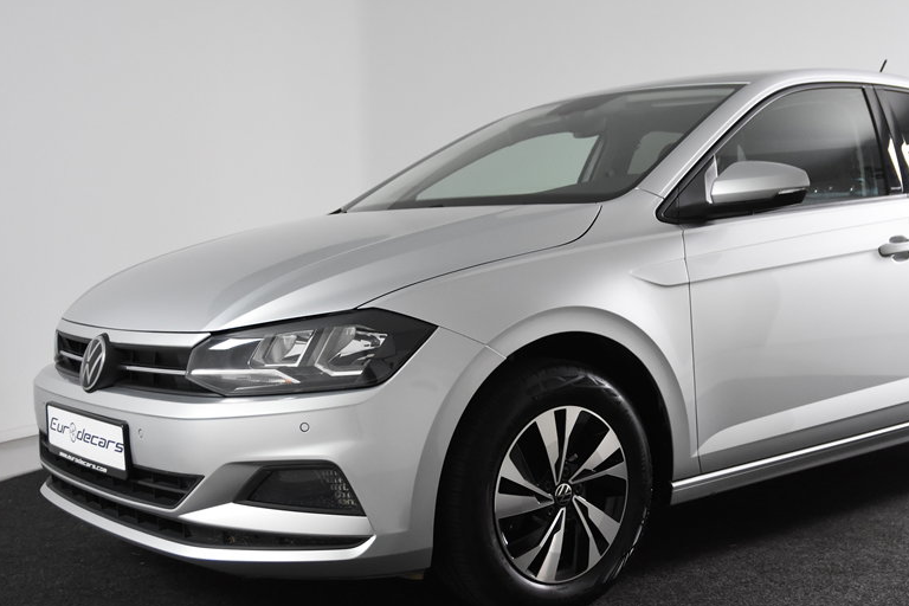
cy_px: 364
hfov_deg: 41.0
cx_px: 537
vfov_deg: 28.0
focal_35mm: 48
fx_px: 1212
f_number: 4
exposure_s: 1/60
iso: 1600
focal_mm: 24
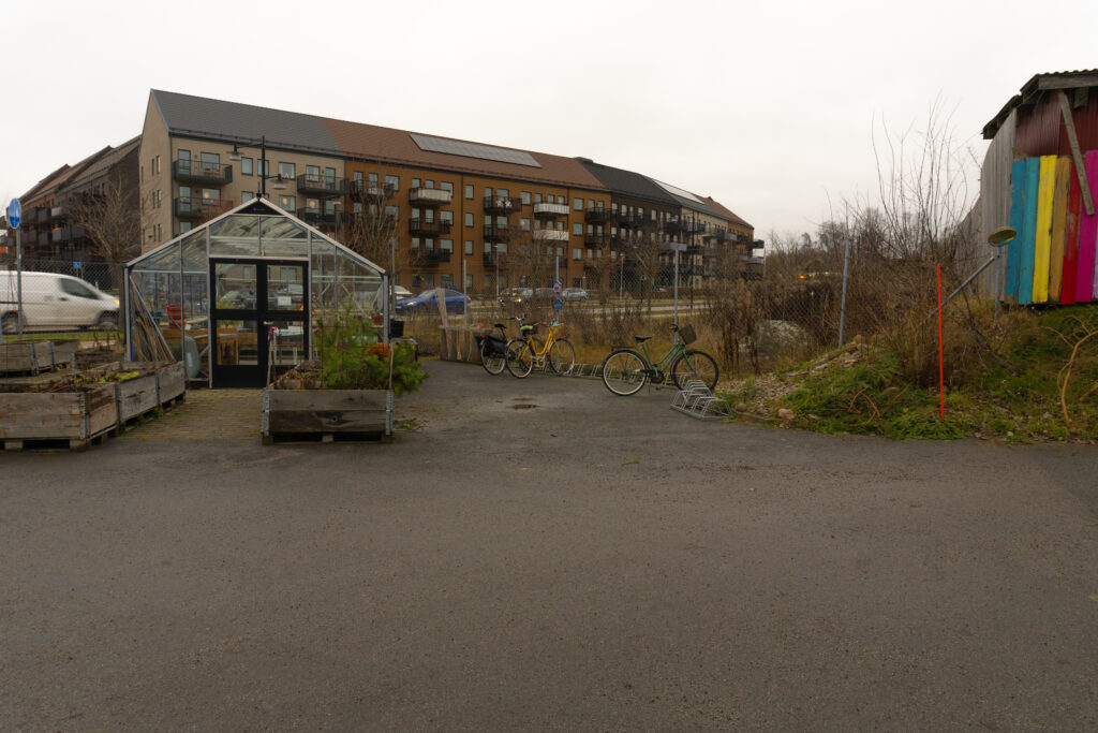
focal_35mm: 24
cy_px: 366
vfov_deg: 53.1
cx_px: 549
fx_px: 732
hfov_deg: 73.7
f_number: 8
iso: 125
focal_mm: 16
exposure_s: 1/30
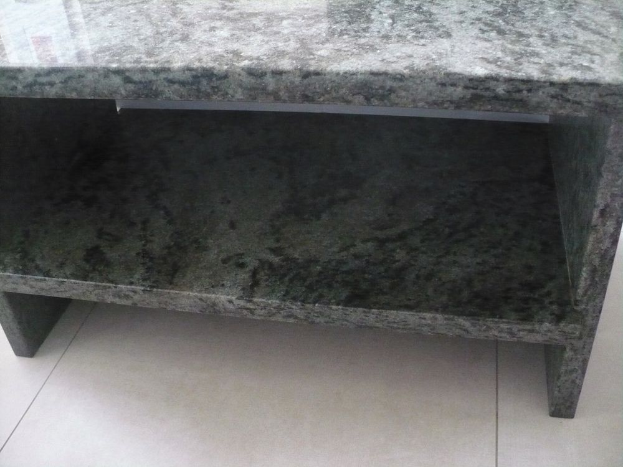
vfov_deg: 38.7
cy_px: 234
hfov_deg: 50.1
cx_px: 312
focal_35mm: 37
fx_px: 666
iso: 800
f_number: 2.8
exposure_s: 1/15
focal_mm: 6.1
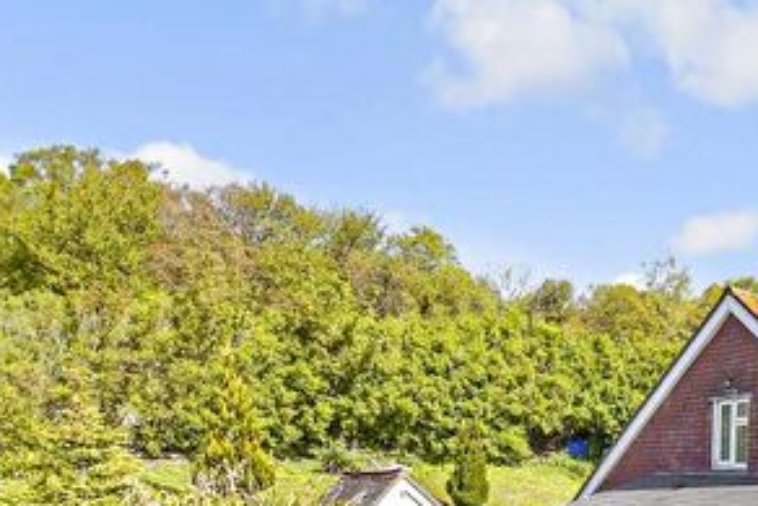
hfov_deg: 40.1
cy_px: 515
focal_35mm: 36
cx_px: 880
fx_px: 758
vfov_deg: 33.5
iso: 400
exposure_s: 1/6400
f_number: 3.5
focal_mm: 10
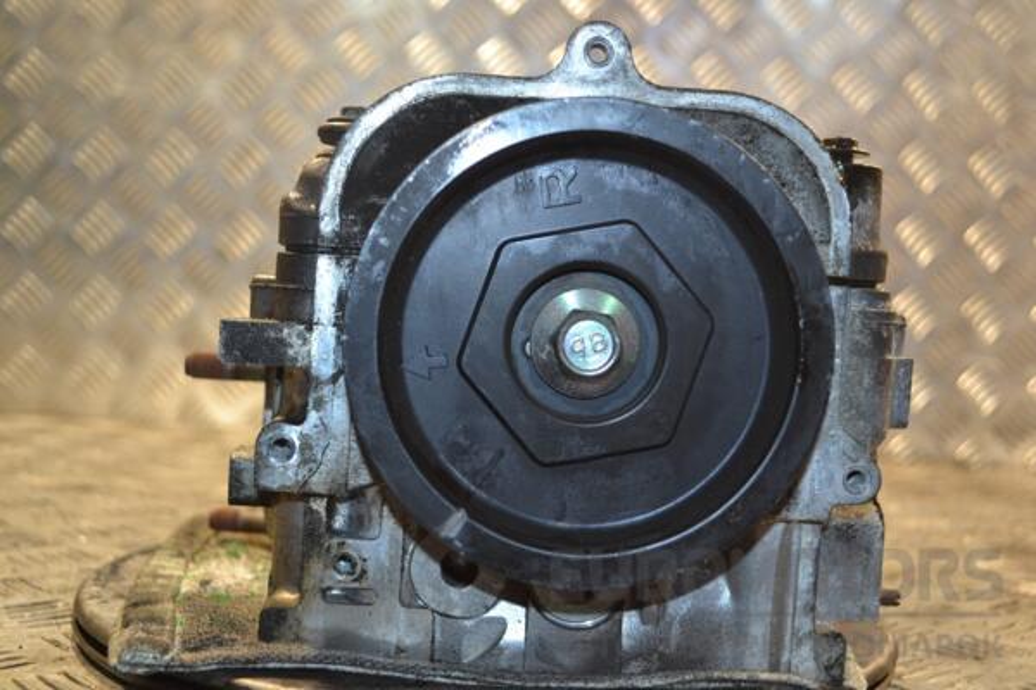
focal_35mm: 45
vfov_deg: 29.9
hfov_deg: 43.6
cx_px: 518
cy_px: 345
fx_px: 1295
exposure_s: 1/60
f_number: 4.5
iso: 400
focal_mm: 30
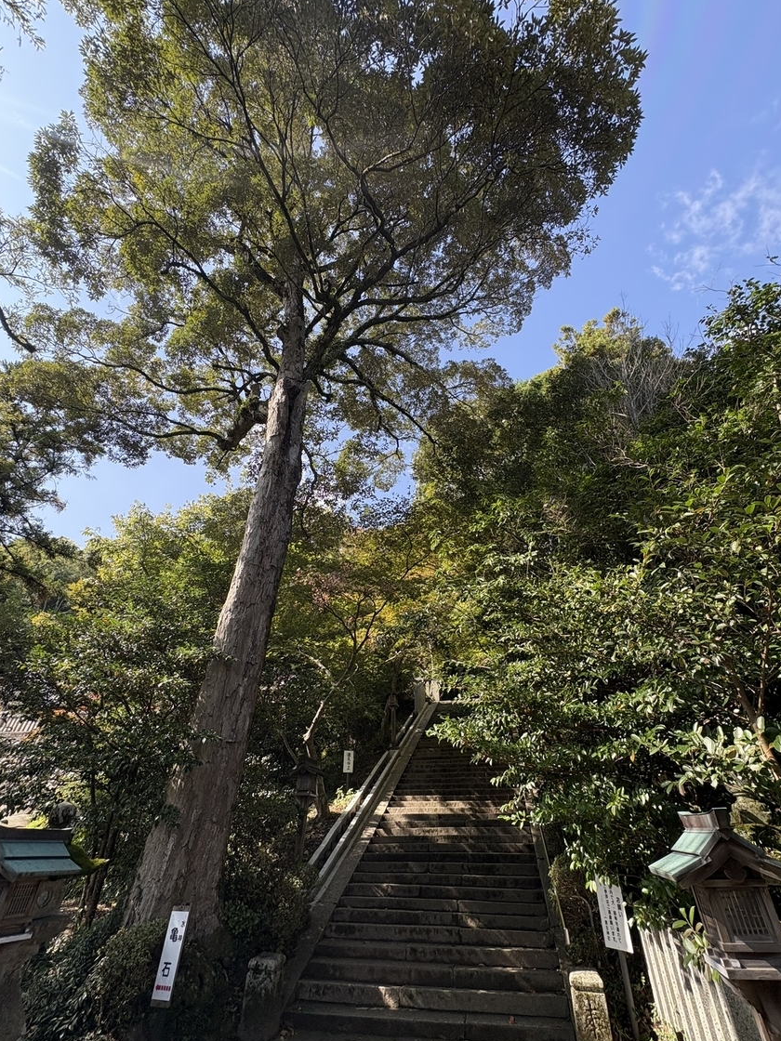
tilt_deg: +37.7
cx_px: 400
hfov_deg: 81.7
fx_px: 451
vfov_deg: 98.2
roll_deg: -0.6
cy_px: 525
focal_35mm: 15
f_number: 2.2
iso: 40
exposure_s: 1/464
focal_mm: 2.22
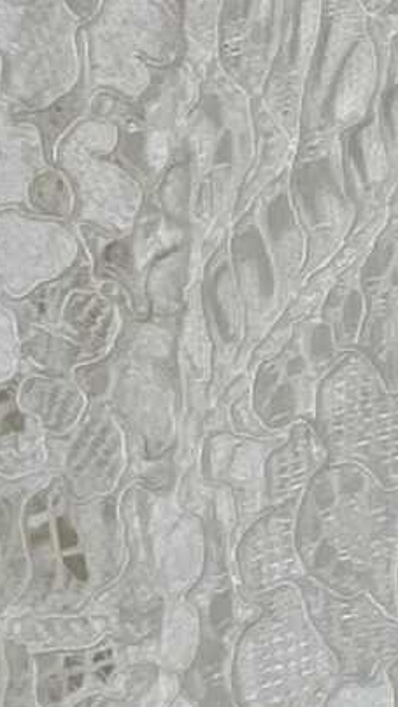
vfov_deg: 14.0
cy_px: -337
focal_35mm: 144
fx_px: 2699
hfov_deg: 7.8
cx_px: 1003
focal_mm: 4.2
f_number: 1.6
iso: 100
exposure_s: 1/121
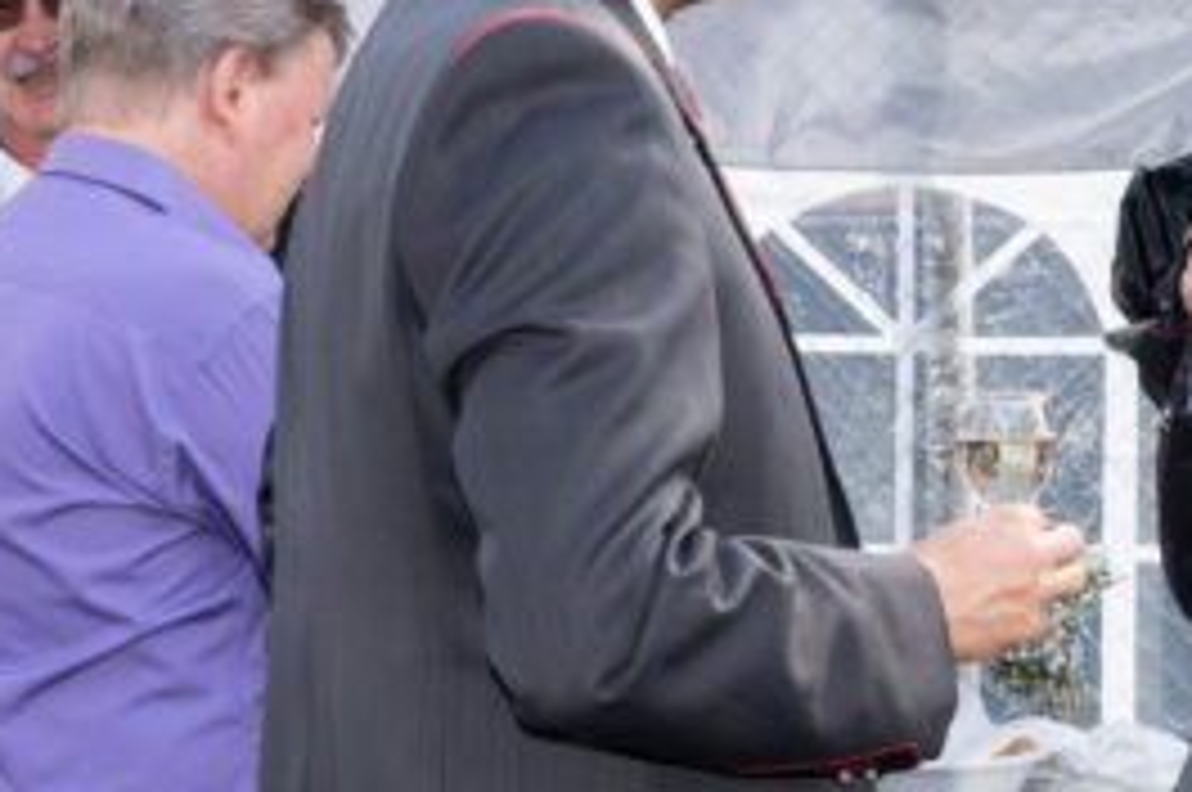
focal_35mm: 108
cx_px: 1156
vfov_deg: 12.6
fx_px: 3572
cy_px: 434
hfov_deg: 18.5
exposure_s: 1/200
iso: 1250
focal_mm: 44
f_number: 13
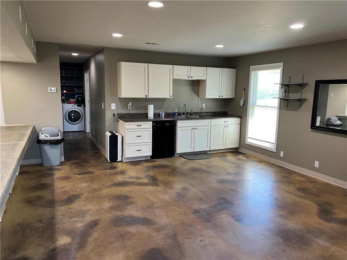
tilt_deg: -8.4
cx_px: 174
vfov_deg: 53.1
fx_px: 261
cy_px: 130
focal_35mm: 26
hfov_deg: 67.3
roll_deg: -0.9
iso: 100
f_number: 1.5
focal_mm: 5.7
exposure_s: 1/60
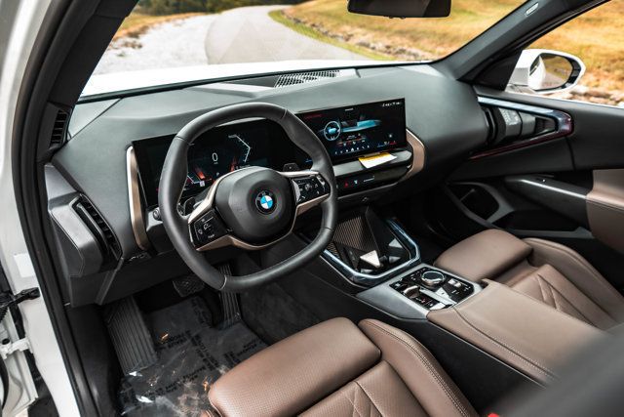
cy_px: 208
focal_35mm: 24
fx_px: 416
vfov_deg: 53.2
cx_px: 312
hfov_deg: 73.7
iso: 640
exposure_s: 1/200
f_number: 5
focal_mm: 24
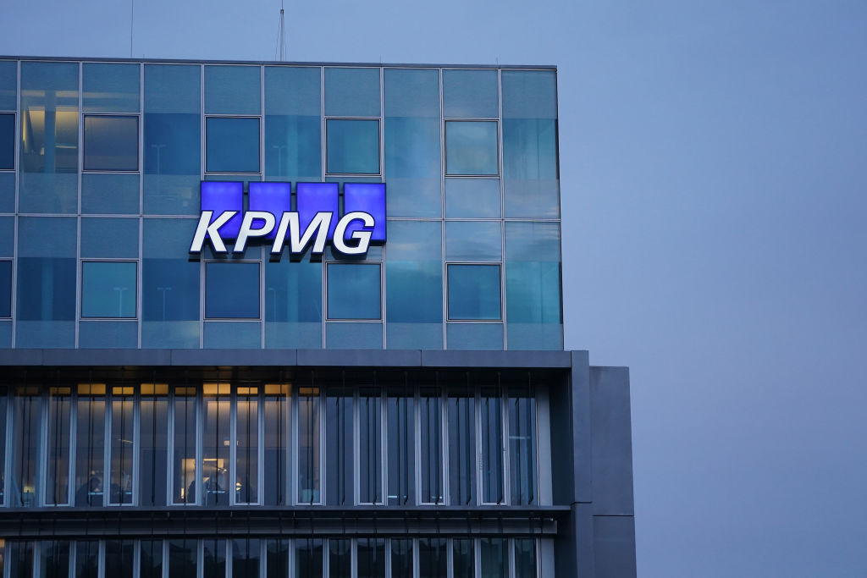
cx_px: 434
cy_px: 289
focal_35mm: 120
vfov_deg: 11.4
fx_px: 2890
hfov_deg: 17.1
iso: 3200
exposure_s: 1/1250
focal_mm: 120
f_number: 4
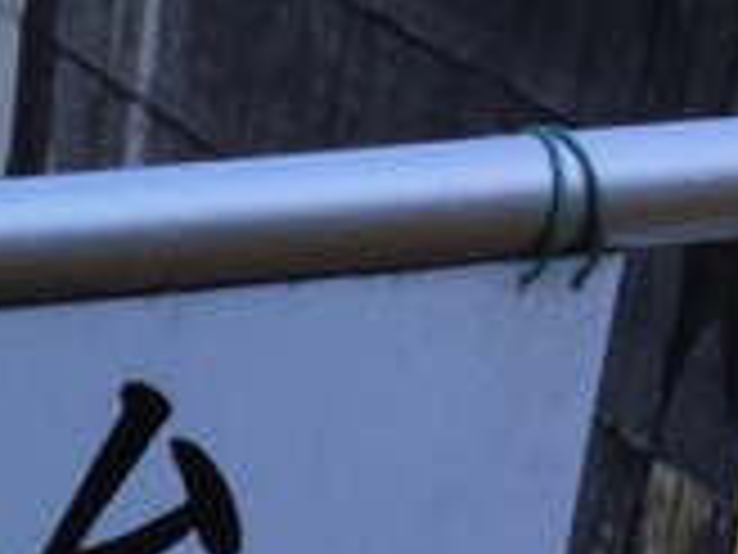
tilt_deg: -21.7
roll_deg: -3.7
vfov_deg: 7.7
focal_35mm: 193
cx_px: -936
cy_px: 356
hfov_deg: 9.3
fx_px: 4115
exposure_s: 1/281
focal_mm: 3.3
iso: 25
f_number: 2.4
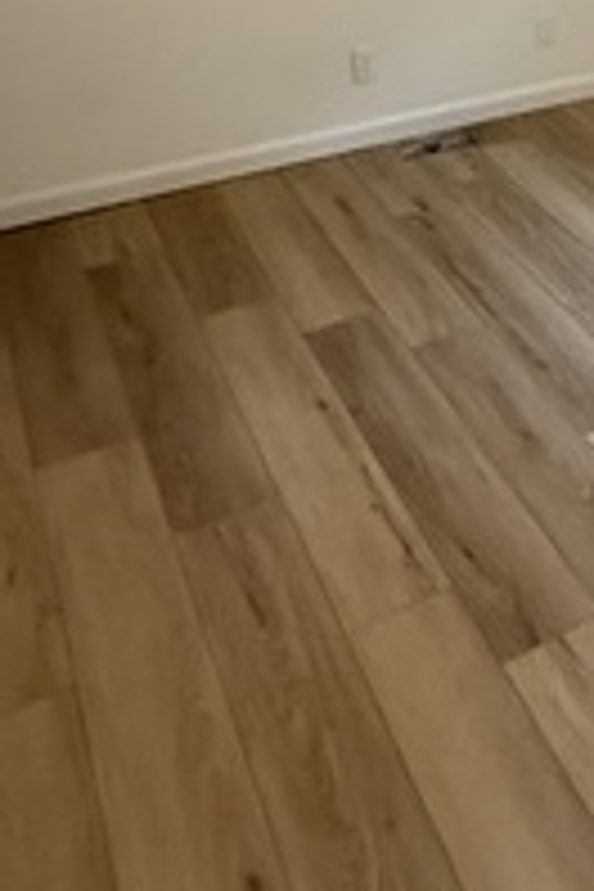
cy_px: 11
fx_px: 1213
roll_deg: -2.7
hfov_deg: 23.3
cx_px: 837
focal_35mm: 49
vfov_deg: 36.5
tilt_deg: -17.2
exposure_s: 1/60
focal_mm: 2.22
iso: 800
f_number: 2.2
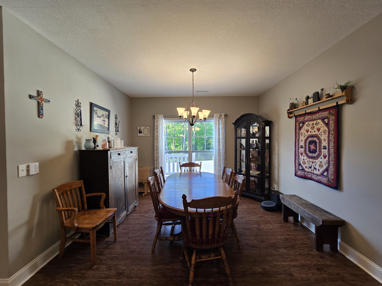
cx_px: 191
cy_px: 143
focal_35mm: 13
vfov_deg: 89.9
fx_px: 143
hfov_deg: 106.2
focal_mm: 2.2
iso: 100
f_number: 2.2
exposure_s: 1/60
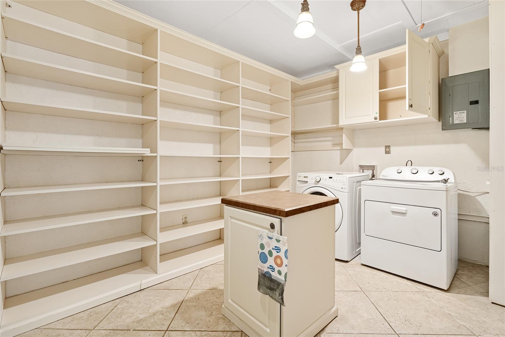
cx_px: 252
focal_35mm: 16
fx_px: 224
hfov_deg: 96.7
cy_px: 168
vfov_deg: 73.7
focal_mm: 16
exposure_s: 1/125
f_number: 8
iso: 400
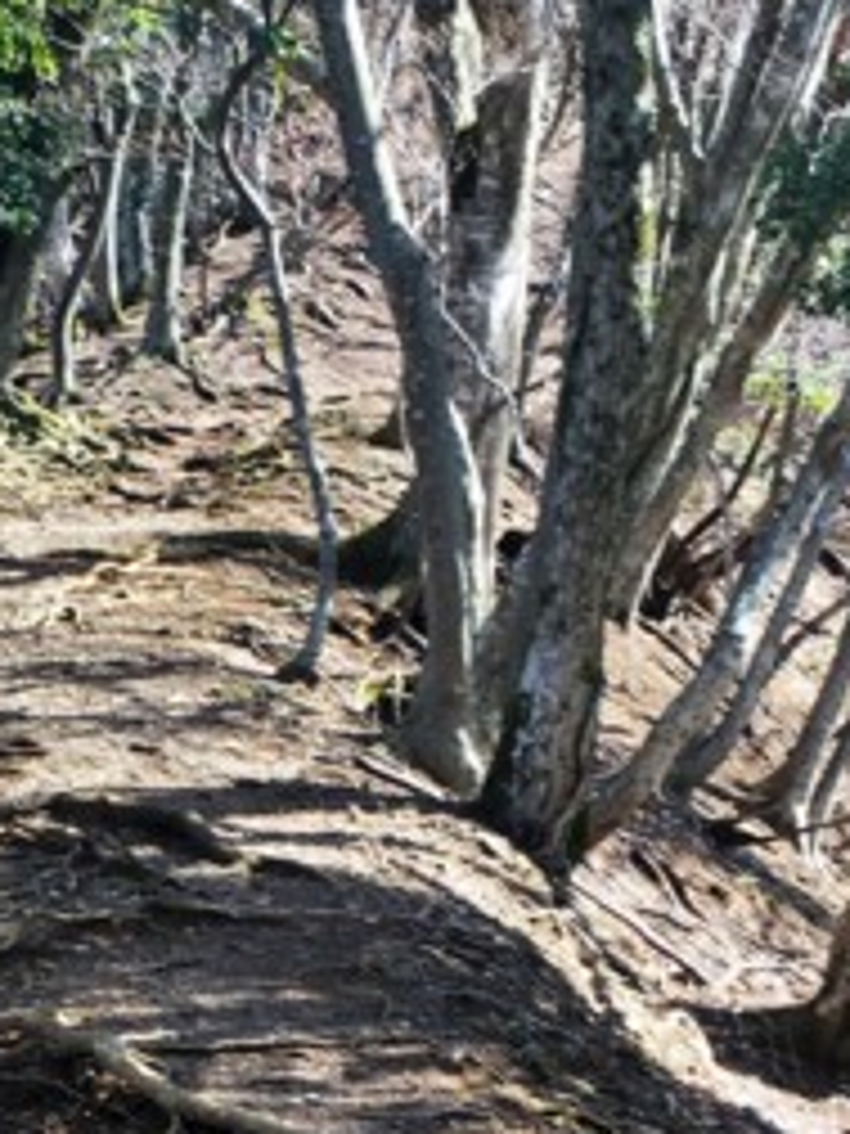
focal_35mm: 92
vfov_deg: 20.6
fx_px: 3012
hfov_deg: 15.8
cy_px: 1143
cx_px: 4
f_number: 2.2
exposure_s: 1/206
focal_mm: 4.15
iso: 25
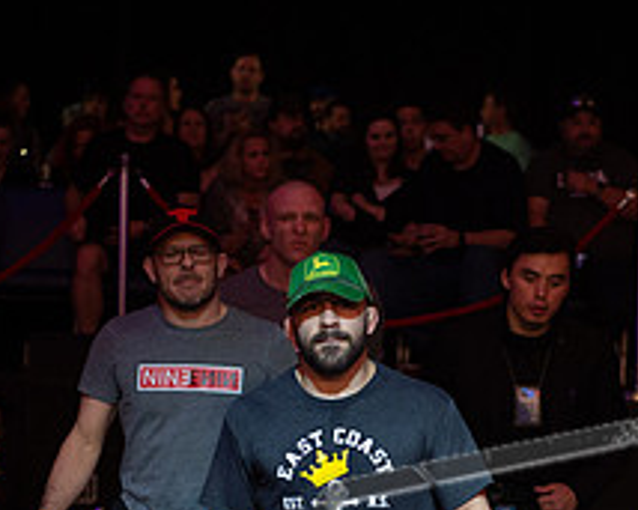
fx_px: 3567
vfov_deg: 8.1
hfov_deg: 10.2
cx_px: 322
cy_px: 534
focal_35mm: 189
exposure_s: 1/125
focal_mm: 70
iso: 1600
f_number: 4
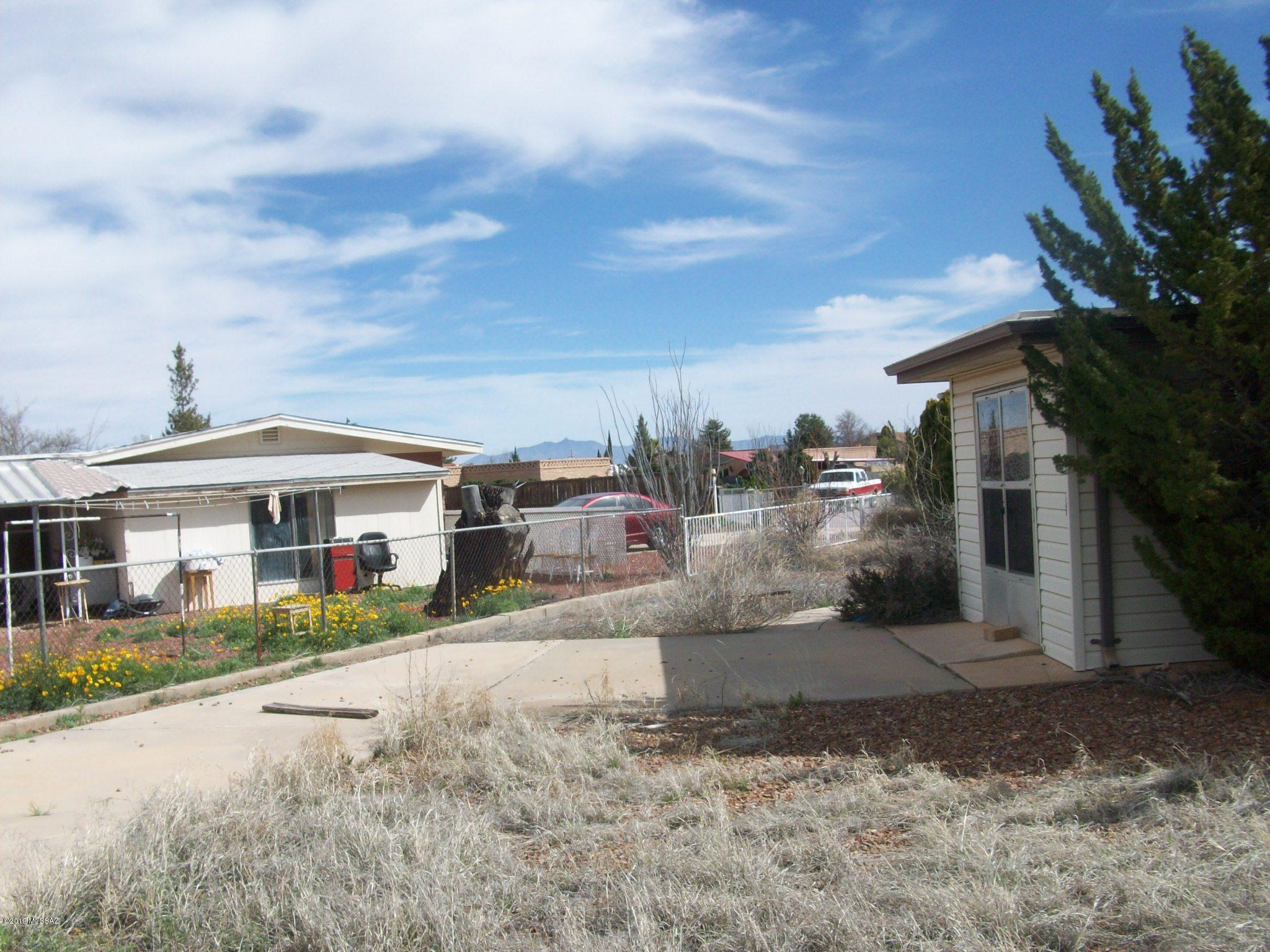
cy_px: 476
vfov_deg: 41.8
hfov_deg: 54.0
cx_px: 635
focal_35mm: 34
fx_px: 1247
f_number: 5.5
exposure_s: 1/433
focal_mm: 5.7
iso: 64
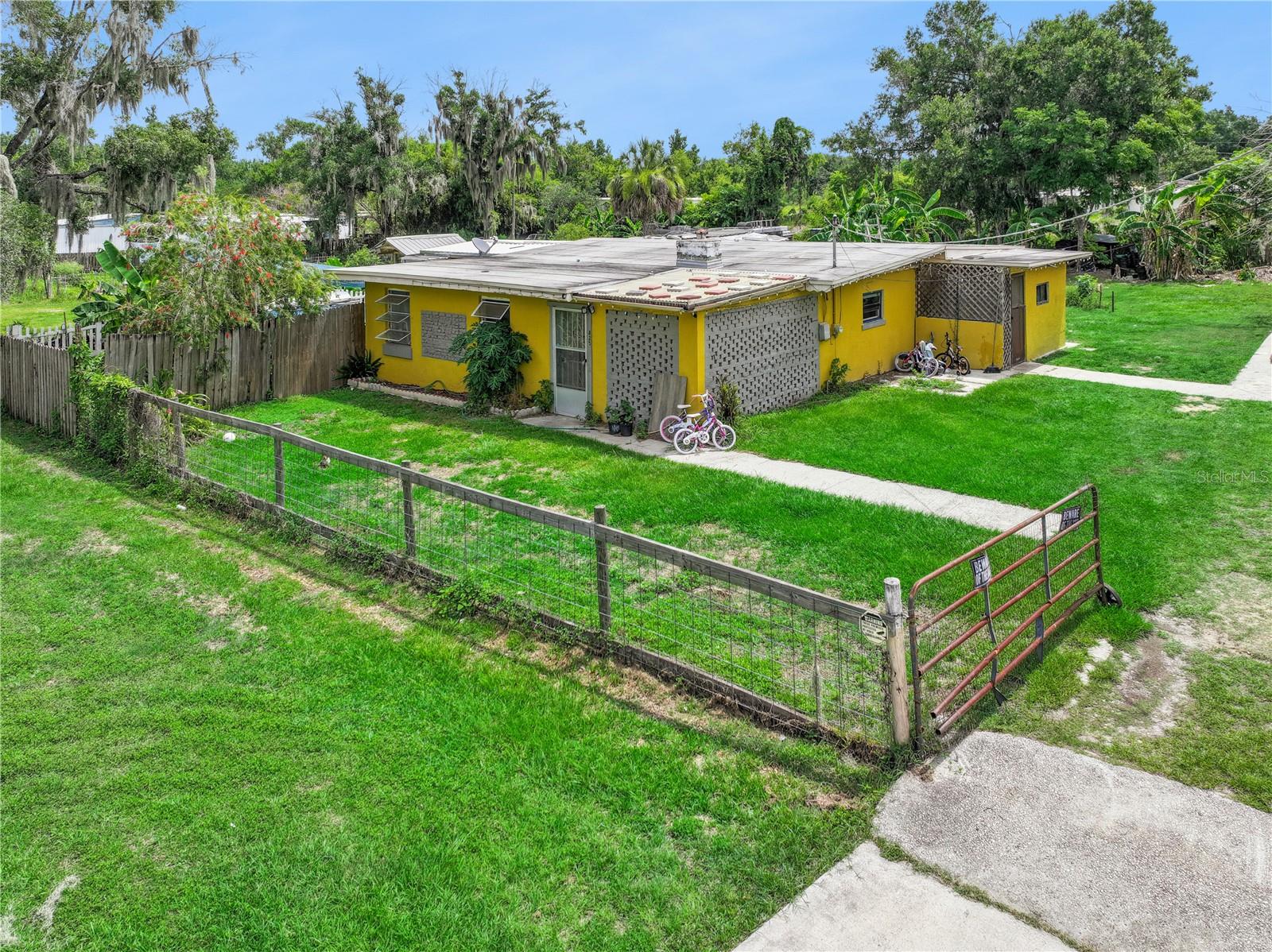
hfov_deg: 71.6
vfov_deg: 56.8
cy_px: 476
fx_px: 881
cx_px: 636
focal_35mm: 24
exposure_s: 1/3000
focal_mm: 12.3
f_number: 2.8
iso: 110
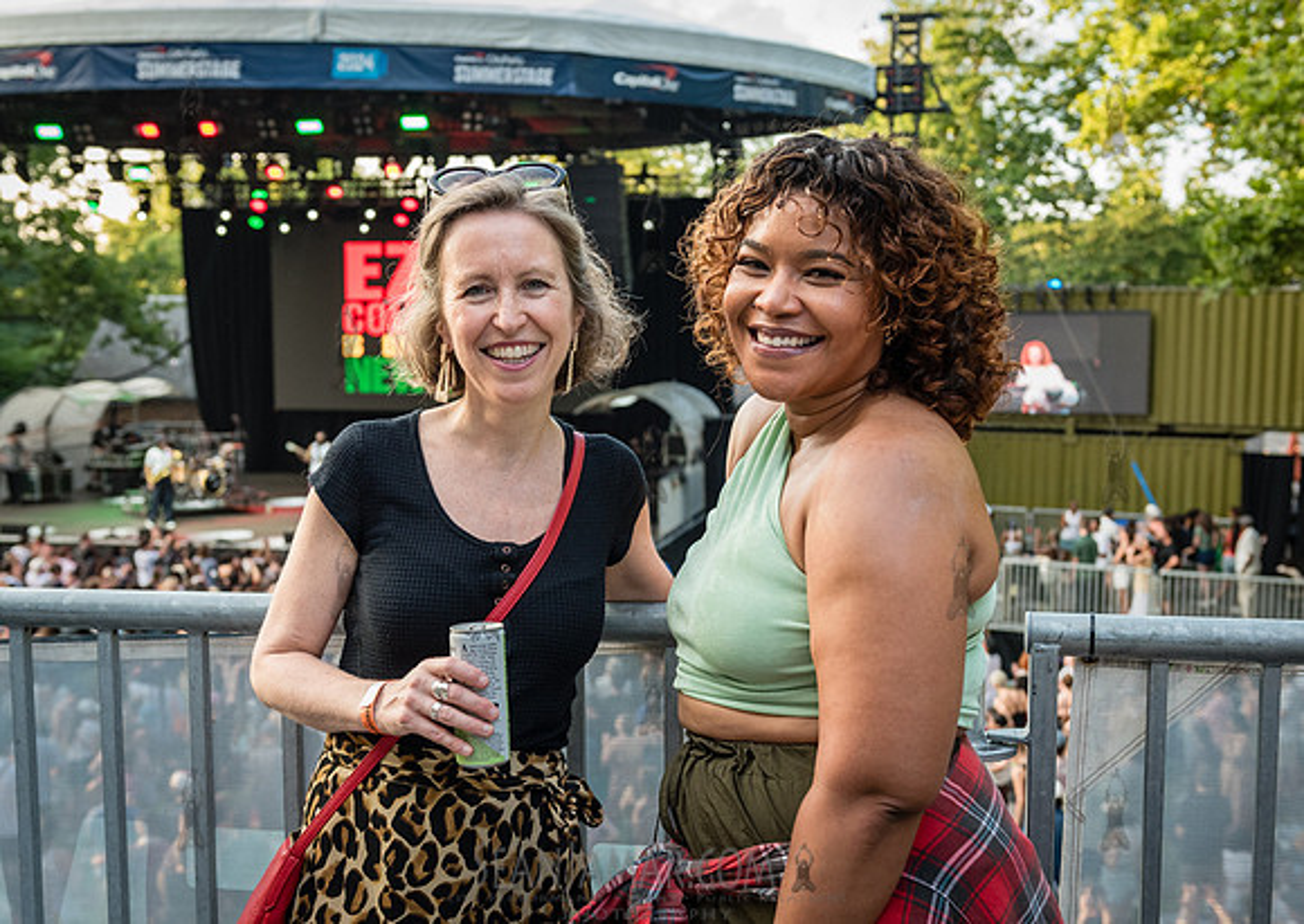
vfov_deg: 30.7
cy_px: 512
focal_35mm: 46
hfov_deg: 42.4
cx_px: 633
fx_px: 1683
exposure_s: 1/320
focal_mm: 38
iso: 1000
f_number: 4
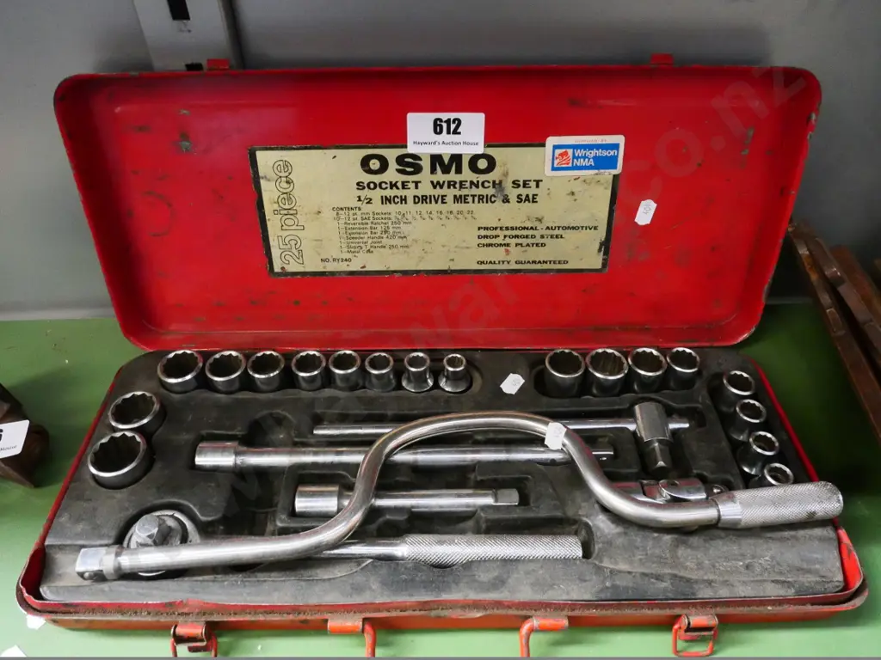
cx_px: 440
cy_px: 330
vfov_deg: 56.8
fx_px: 611
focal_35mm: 24
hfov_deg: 71.6
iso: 6400
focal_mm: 12
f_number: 5.6
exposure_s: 1/125
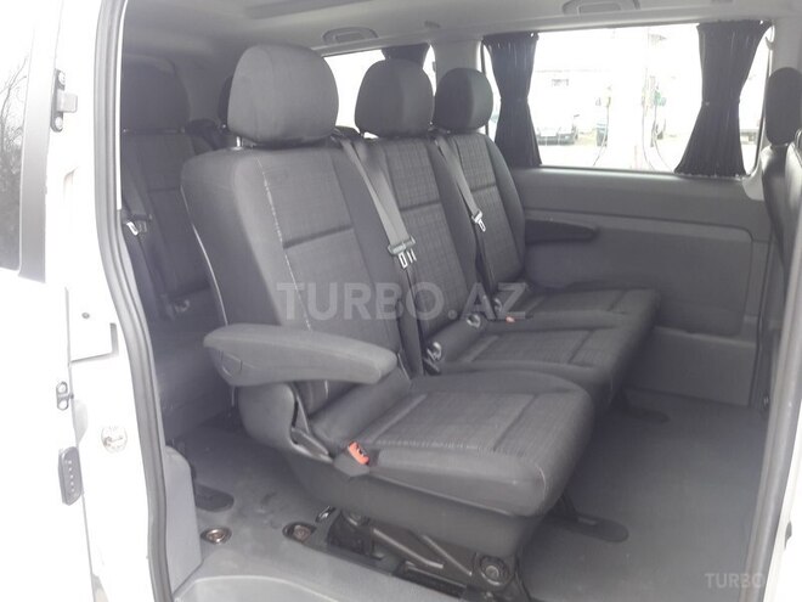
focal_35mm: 28
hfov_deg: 63.4
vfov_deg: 49.7
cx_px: 401
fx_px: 649
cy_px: 301
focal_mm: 3.7
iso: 64
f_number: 1.9
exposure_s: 1/33
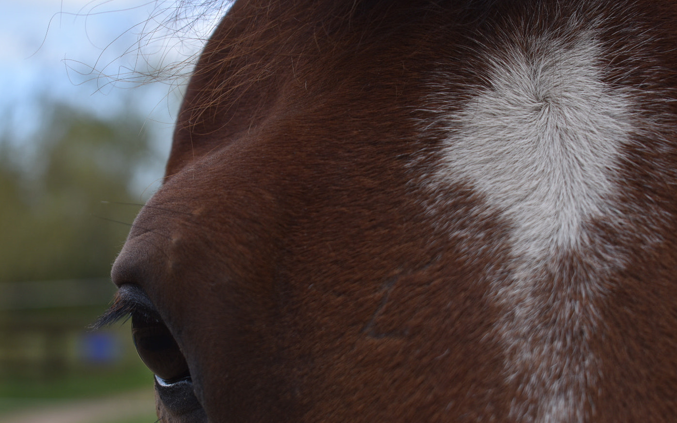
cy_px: 242
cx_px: 294
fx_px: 1550
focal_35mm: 84
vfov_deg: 15.5
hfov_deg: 24.6
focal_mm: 48
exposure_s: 1/320
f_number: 5.3
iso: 100
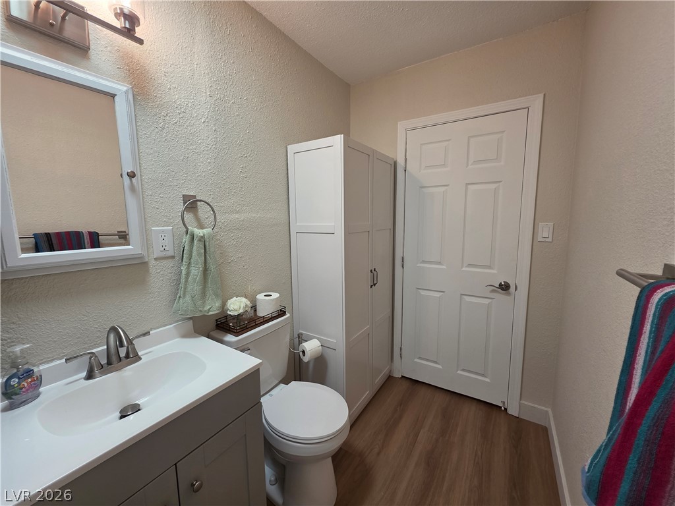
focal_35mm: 13
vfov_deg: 89.9
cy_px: 253
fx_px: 253
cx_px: 338
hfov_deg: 106.2
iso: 125
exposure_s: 1/120
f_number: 1.9
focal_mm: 2.2
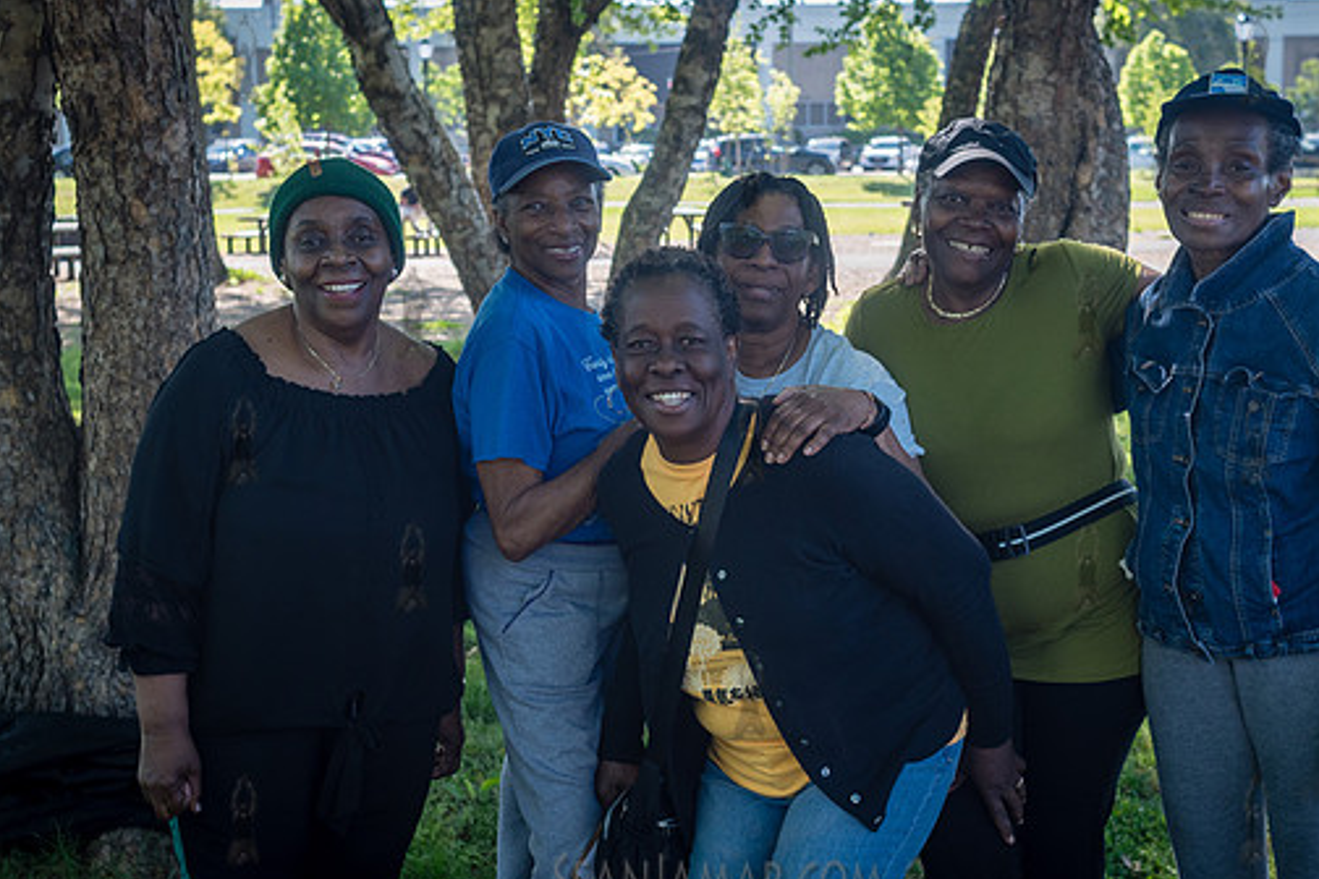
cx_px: 706
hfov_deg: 38.9
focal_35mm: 51
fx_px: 1868
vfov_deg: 26.5
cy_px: 422
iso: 200
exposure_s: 1/320
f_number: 4.5
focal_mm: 35
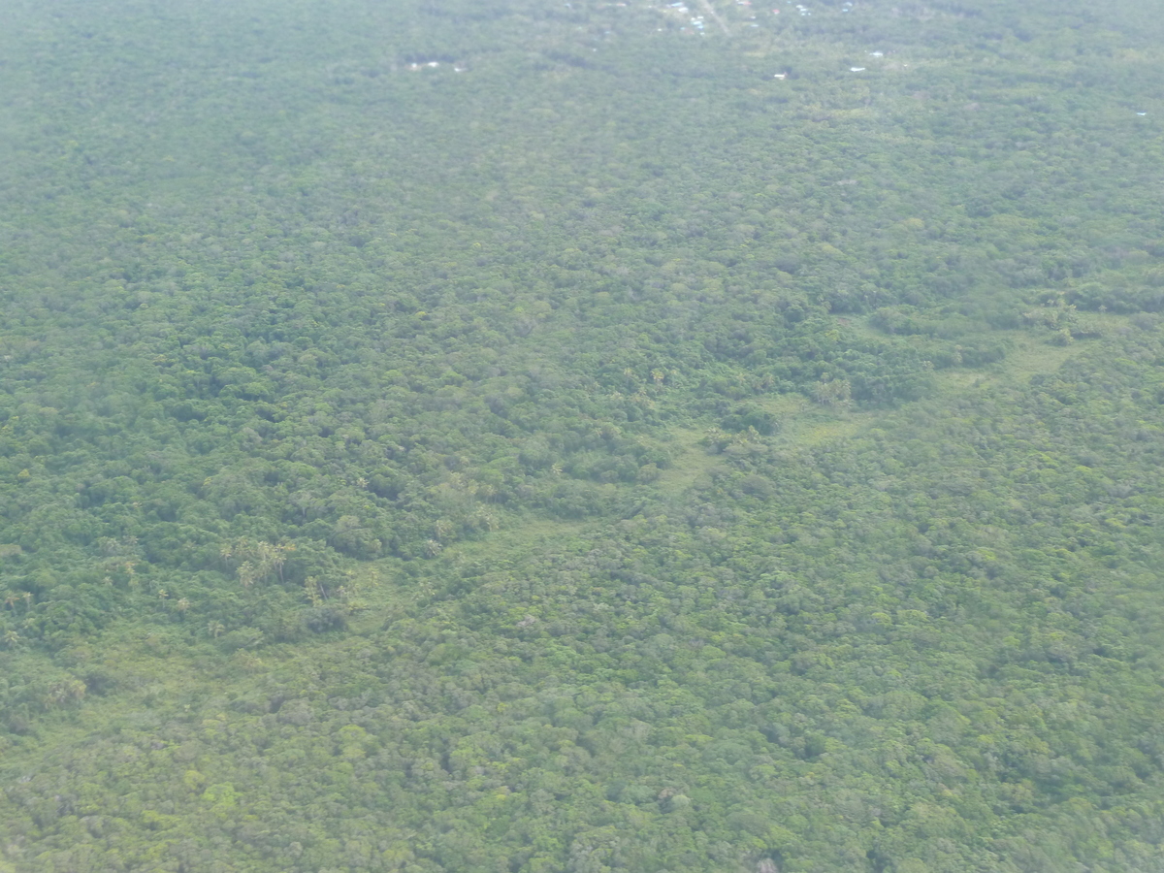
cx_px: 582
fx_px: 1849
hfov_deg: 34.9
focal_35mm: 55
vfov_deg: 26.6
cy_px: 436
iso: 160
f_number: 3.9
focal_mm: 9.1
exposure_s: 1/125
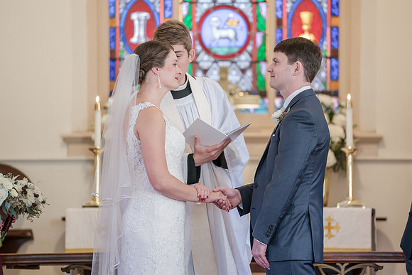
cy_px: 125
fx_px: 2531
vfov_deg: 6.2
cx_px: 224
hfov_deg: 9.3
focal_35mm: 221
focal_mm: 200
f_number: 2.8
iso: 2000
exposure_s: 1/100
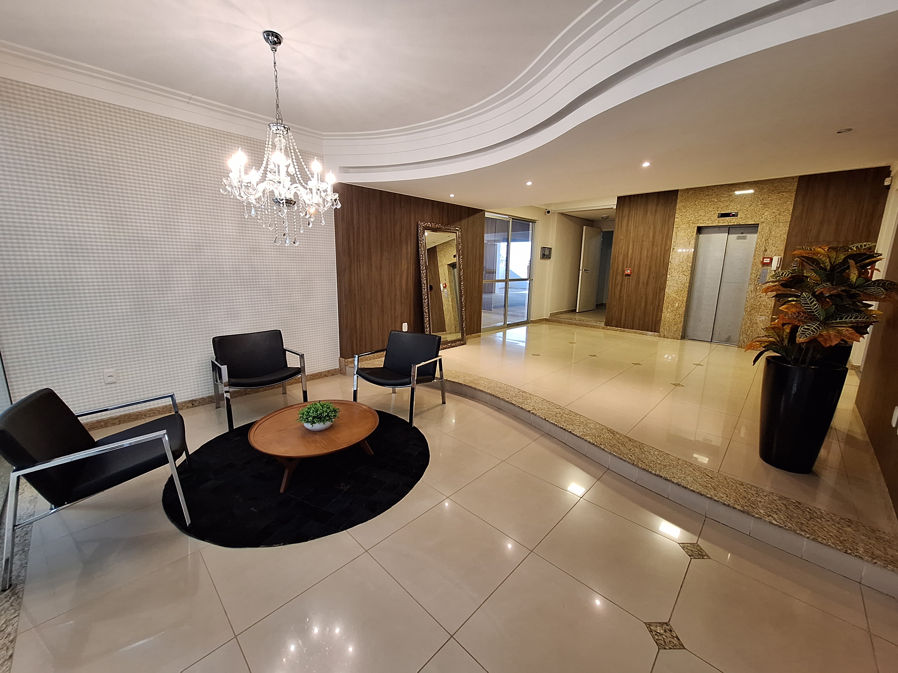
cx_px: 449
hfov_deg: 106.2
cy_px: 336
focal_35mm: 13
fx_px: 337
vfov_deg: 89.9
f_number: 2.2
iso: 160
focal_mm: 1.74
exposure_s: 1/30
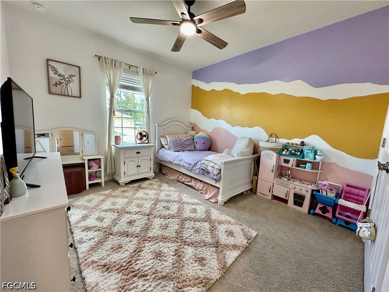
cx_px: 194
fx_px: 157
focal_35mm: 14
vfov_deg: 85.7
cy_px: 146
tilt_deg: -7.7
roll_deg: -3.1
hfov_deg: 102.1
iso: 250
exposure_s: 1/120
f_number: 2.2
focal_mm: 2.22
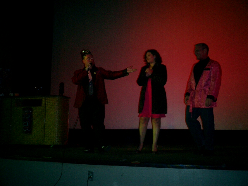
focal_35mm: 36
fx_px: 258
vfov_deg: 39.7
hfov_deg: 51.4
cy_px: 93
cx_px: 124
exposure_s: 1/30
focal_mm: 7.5
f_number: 3.2
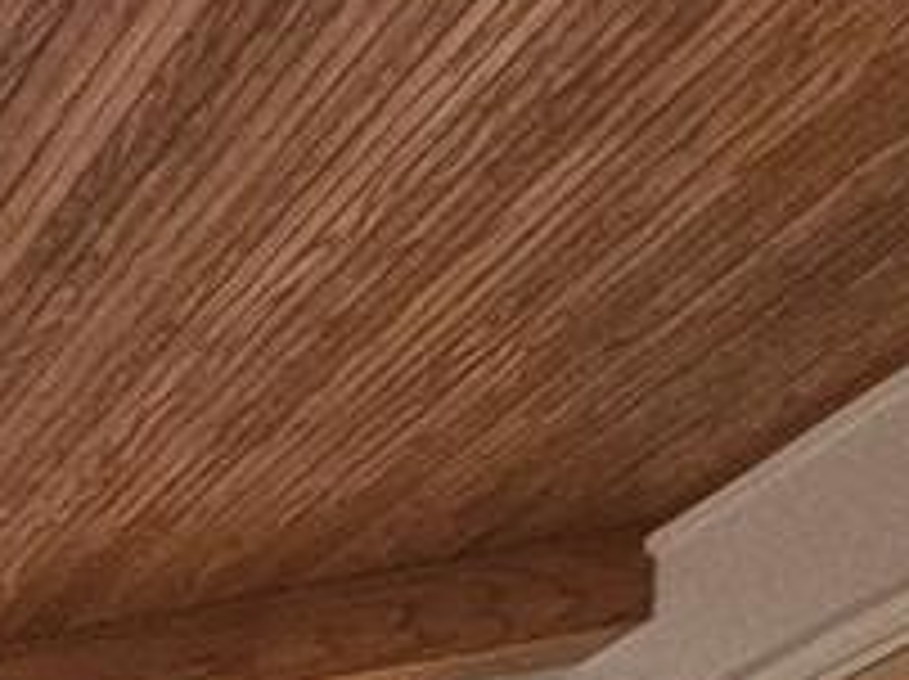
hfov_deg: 17.3
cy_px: 1684
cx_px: -1053
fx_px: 1731
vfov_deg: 14.1
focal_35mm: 66
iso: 640
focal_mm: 2.2
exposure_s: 1/30
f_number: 2.2
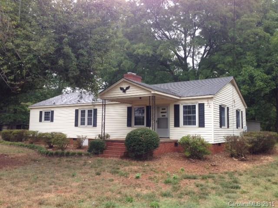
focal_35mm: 33
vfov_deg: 42.9
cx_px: 139
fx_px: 265
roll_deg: +0.6
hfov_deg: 55.4
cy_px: 104
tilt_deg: +6.9
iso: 50
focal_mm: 4.12
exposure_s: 1/205
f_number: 2.4
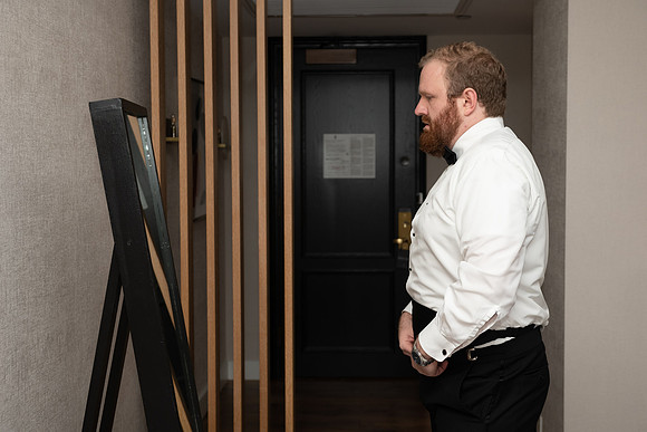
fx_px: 989
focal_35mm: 55
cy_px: 216
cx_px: 324
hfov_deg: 36.2
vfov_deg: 24.6
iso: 800
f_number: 4
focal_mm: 55
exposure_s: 1/200
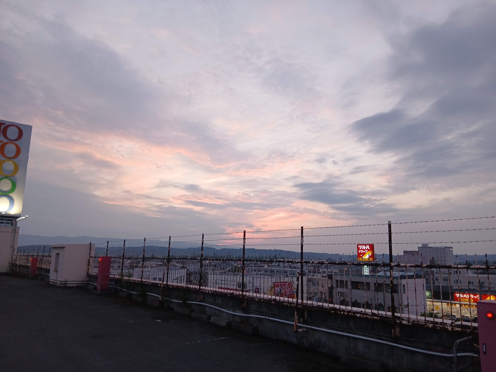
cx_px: 248
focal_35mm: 26
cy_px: 186
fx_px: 373
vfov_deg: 53.1
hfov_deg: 67.3
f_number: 1.8
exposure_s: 1/50
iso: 50
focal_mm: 3.86
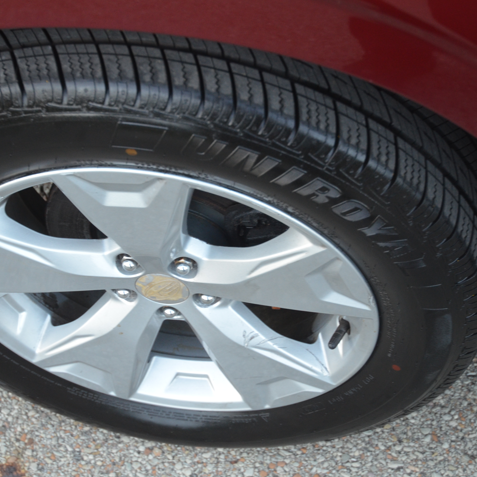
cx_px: 194
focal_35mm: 77
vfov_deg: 22.5
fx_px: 1200
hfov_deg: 22.4
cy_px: 239
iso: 800
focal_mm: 40
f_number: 4.2
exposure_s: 1/50
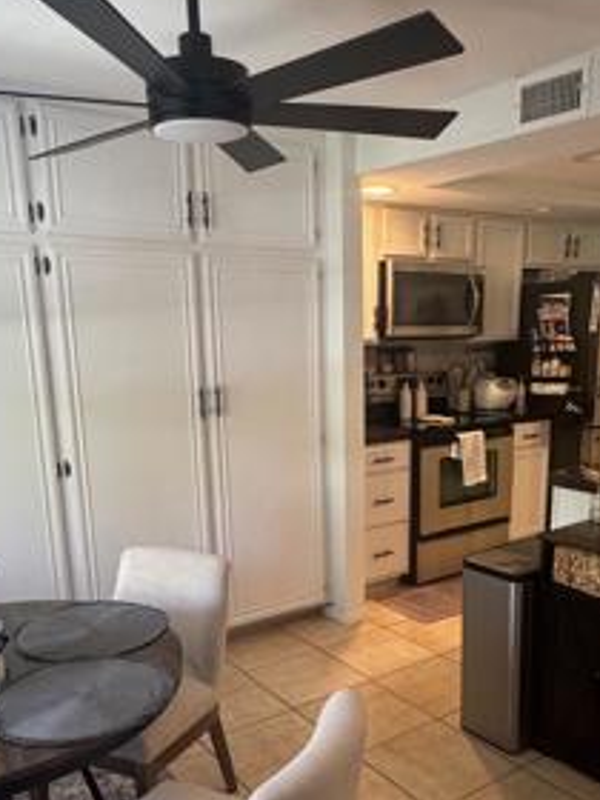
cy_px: 509
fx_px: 740
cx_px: 326
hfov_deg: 44.1
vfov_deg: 56.0
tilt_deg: -14.0
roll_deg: +1.3
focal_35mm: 32
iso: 320
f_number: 2.2
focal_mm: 2.22
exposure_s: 1/60
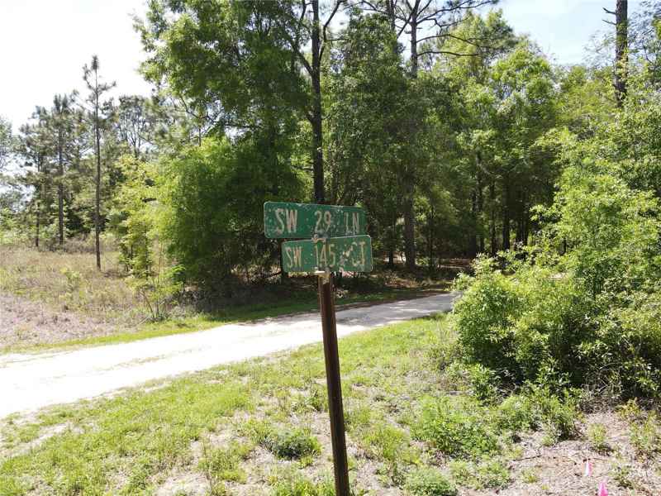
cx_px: 330
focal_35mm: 24
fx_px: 458
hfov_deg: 71.6
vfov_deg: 56.8
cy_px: 248
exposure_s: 1/200
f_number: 2.8
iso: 100
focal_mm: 4.5
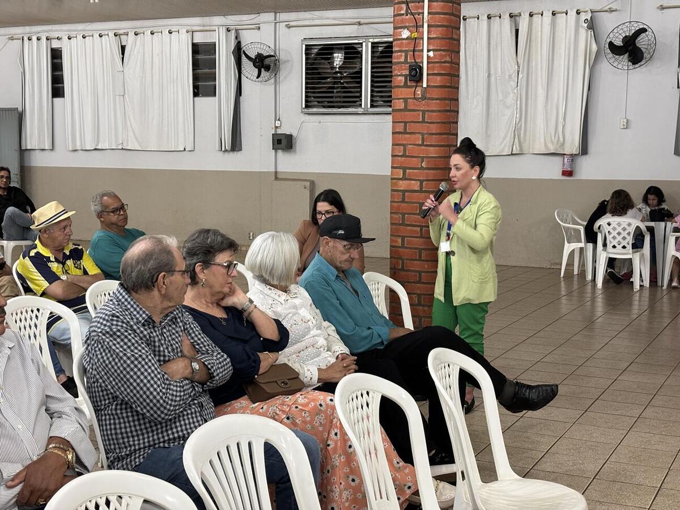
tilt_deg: -7.0
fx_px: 1021
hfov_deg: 36.8
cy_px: 255
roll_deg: -0.1
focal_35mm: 52
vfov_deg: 28.0
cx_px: 340
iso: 250
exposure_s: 1/40
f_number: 1.6
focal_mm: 5.96
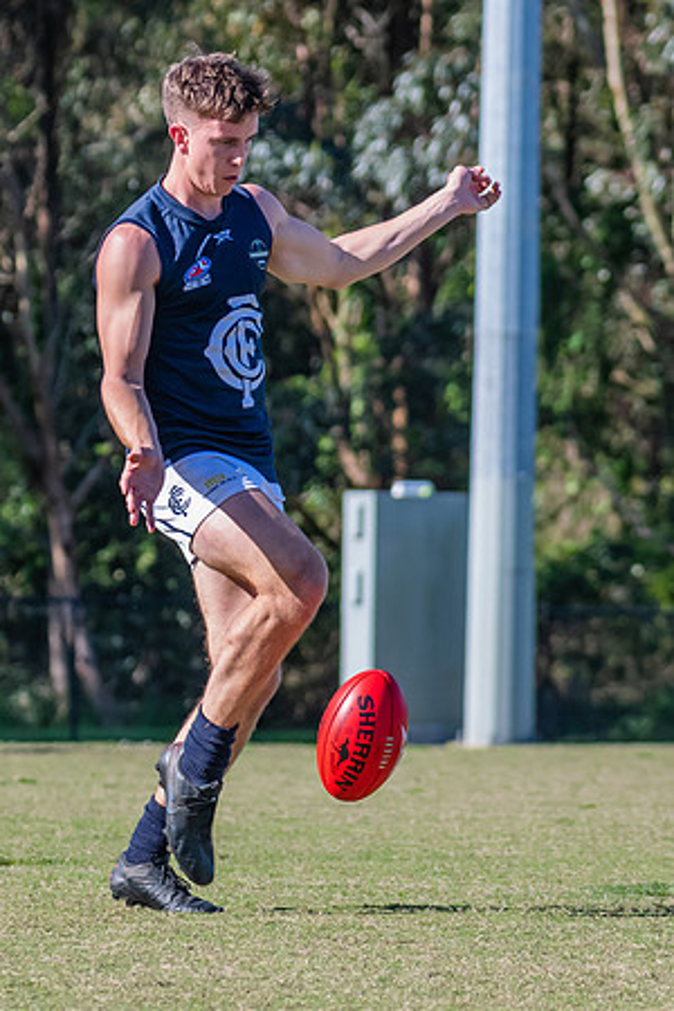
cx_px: 256
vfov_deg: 5.1
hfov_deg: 3.4
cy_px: 518
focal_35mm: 403
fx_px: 11327
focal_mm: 170
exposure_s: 1/2000
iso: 800
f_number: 6.3
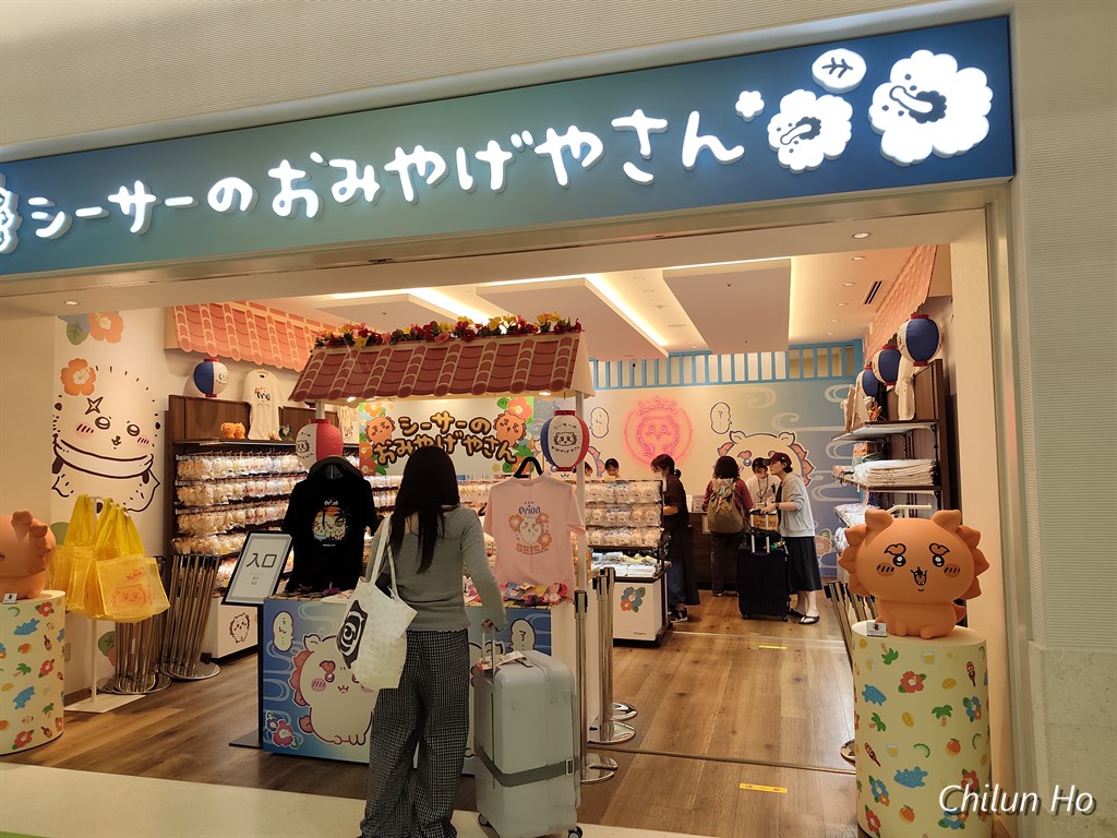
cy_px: 419
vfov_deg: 58.9
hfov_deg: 73.9
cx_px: 558
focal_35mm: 23
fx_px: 742
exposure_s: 1/120
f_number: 1.7
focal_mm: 6.07
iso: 125
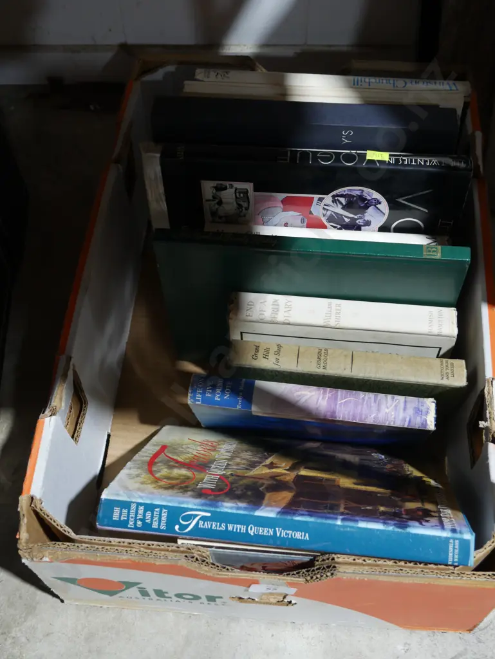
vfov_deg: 46.8
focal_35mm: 40
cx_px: 248
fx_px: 762
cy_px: 330
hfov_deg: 36.0
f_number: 4.5
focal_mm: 20
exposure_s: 1/60
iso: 800
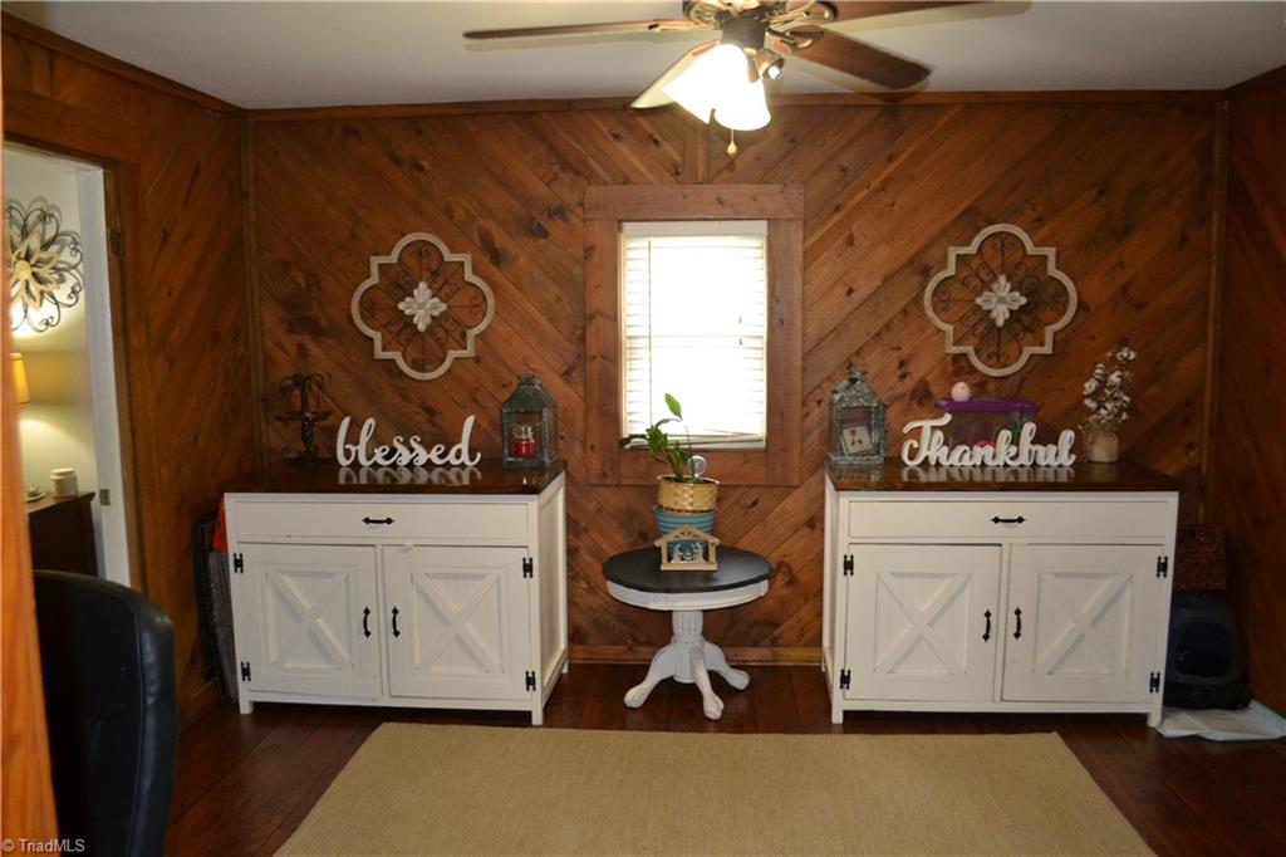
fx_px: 964
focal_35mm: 27
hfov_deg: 67.4
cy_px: 428
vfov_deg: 47.9
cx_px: 643
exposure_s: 1/60
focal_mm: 18
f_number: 3.5
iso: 1600
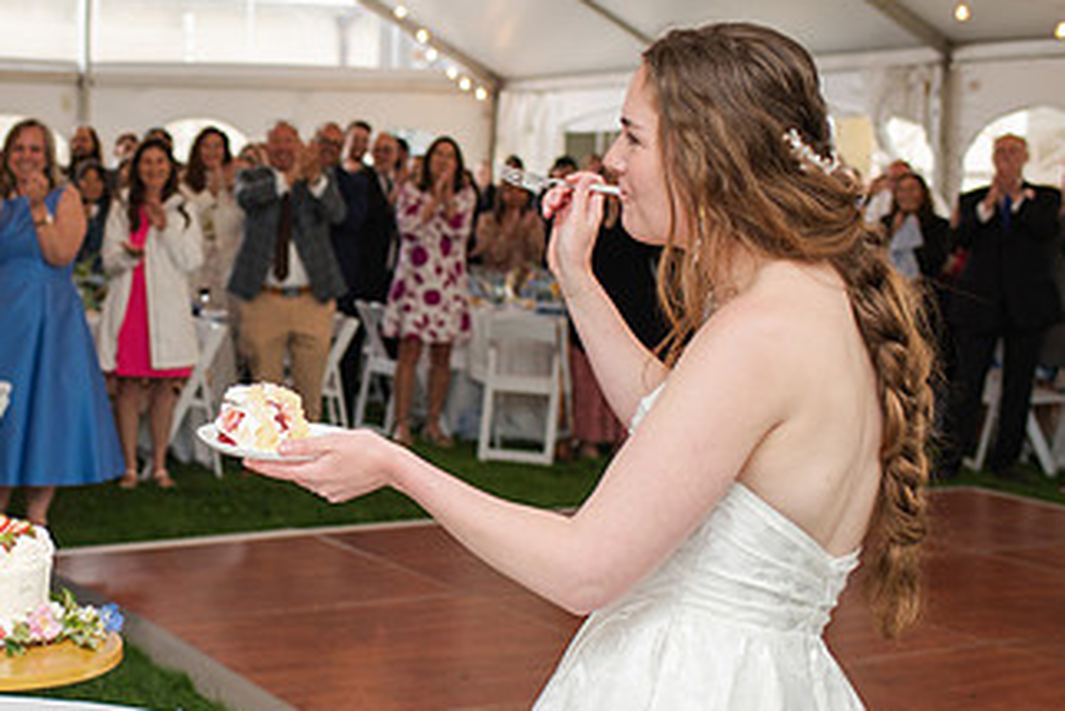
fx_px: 1894
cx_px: 146
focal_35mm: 64
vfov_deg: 21.3
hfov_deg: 30.3
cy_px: 341
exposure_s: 1/200
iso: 800
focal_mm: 35
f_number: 3.2
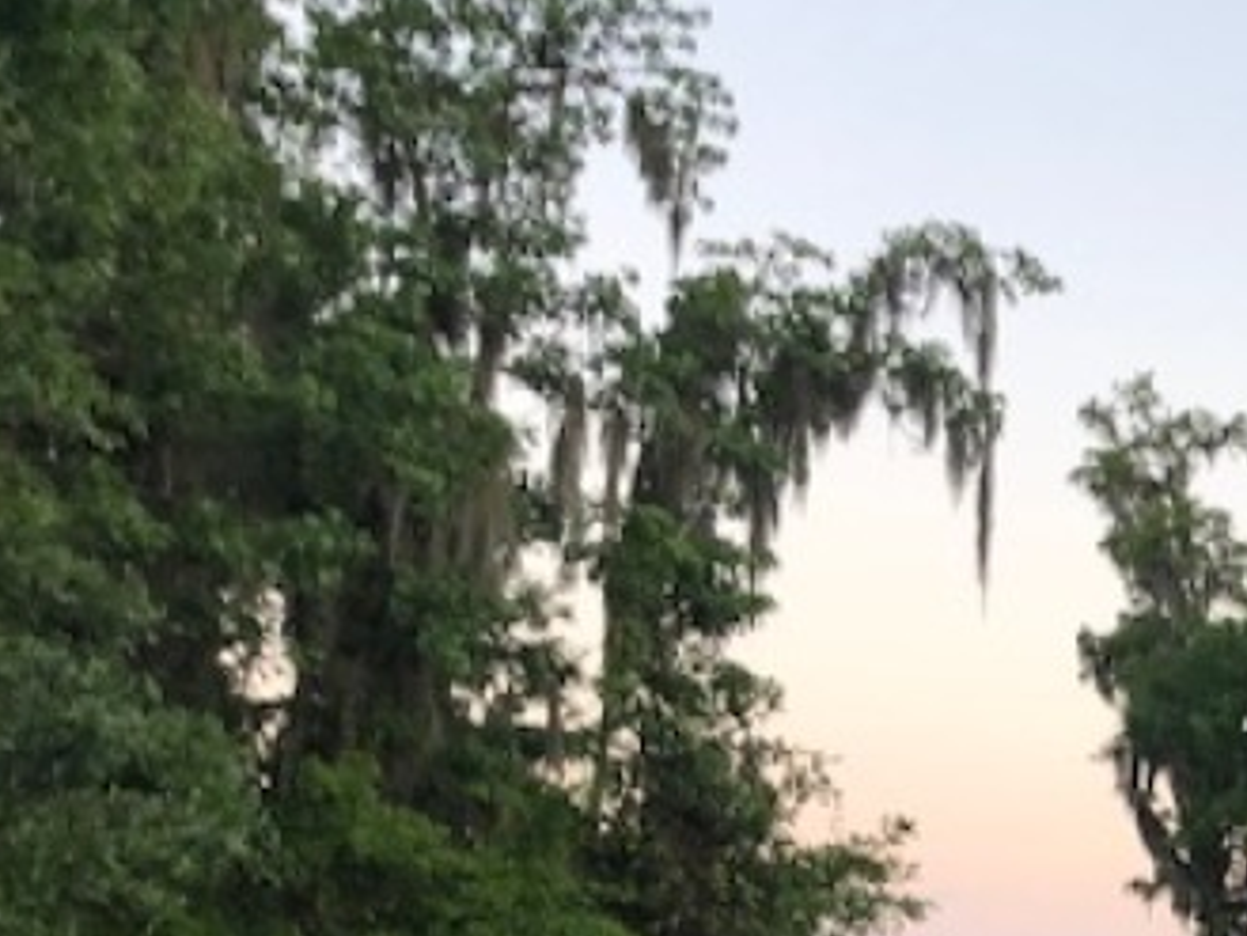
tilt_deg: +7.1
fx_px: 2451
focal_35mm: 68
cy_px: 769
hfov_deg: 25.7
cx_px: 1474
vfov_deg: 21.3
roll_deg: -2.4
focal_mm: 3.99
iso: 32
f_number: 1.8
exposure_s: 1/30
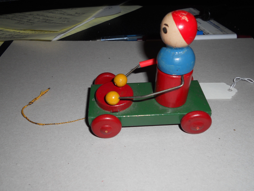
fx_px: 235
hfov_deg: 56.8
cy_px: 96
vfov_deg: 44.2
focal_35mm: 32
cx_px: 127
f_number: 8.8
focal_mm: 5.8
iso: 80
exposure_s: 1/25
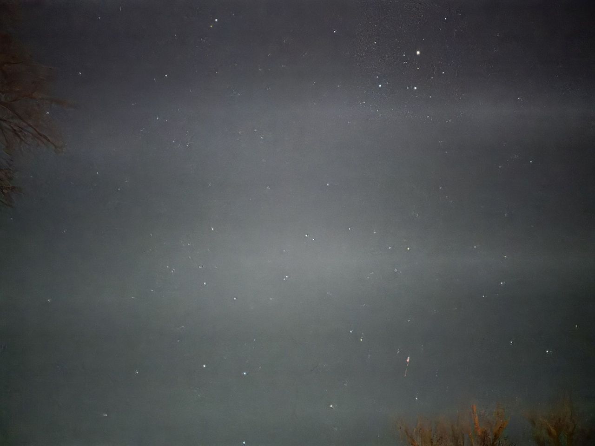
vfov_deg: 58.9
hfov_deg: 73.9
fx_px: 395
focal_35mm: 23
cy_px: 223
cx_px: 298
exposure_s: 1/2
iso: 3200
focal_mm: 6.3
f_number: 1.7
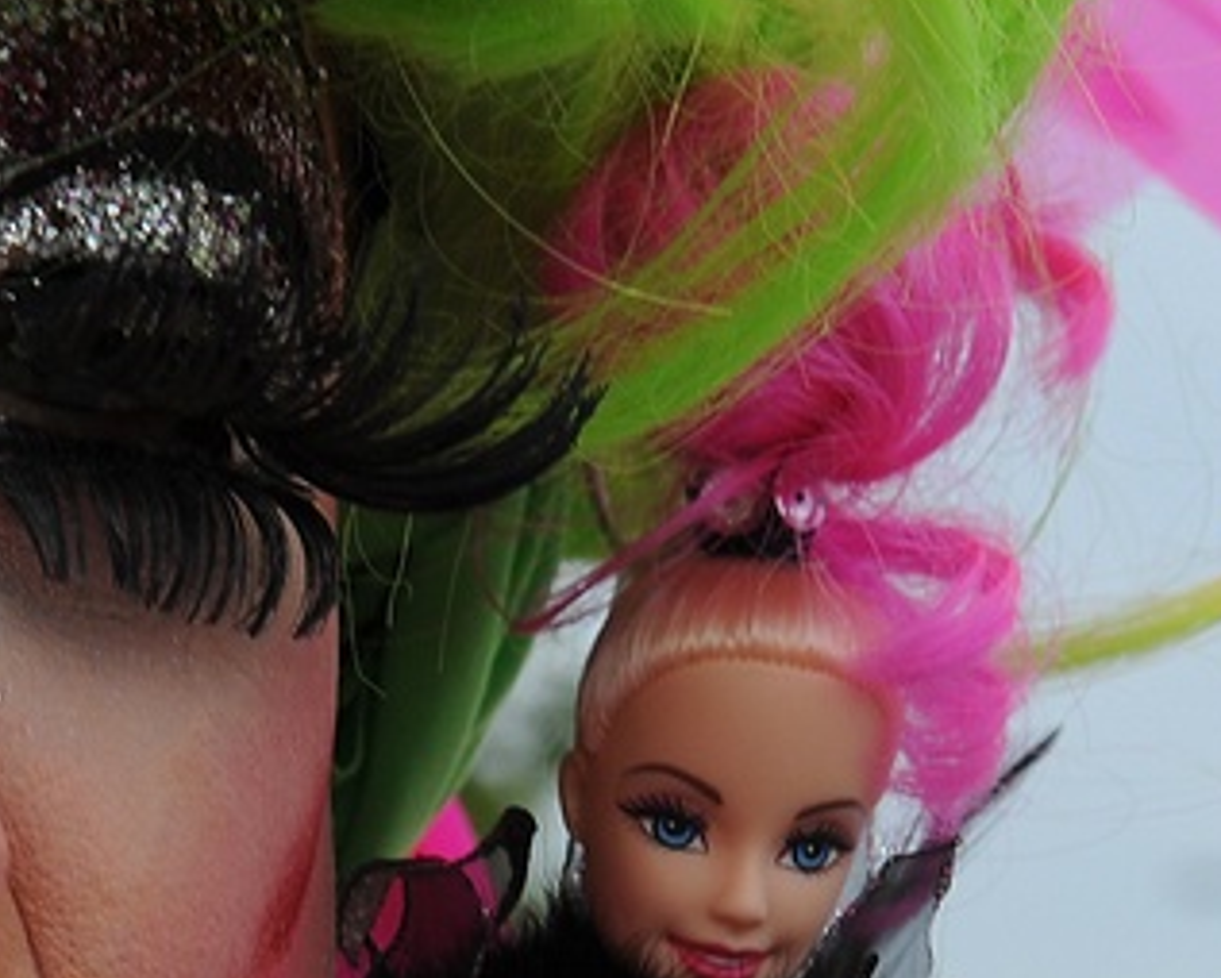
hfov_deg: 9.9
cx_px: 612
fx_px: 7051
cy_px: 1159
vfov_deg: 7.9
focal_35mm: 195
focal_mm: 44
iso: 200
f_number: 6.3
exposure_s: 1/1000
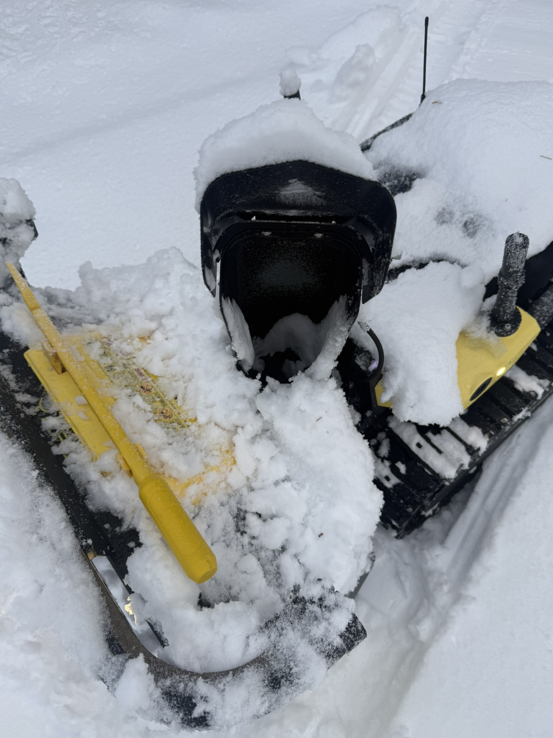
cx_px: 273
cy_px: 371
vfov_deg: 69.4
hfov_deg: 54.9
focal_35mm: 25
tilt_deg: -60.3
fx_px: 532
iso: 100
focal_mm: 6.76
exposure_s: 1/979
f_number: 1.78
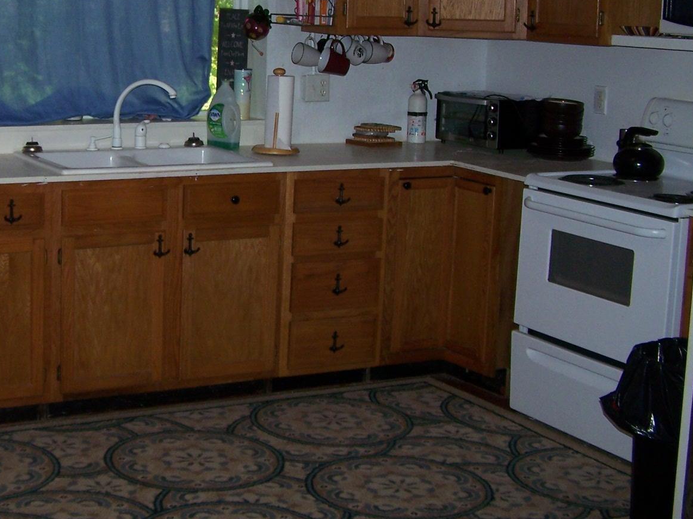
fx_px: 1341
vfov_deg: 21.8
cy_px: 176
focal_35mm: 67
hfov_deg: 28.6
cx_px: 177
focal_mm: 6.3
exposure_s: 1/60
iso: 80
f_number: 2.8
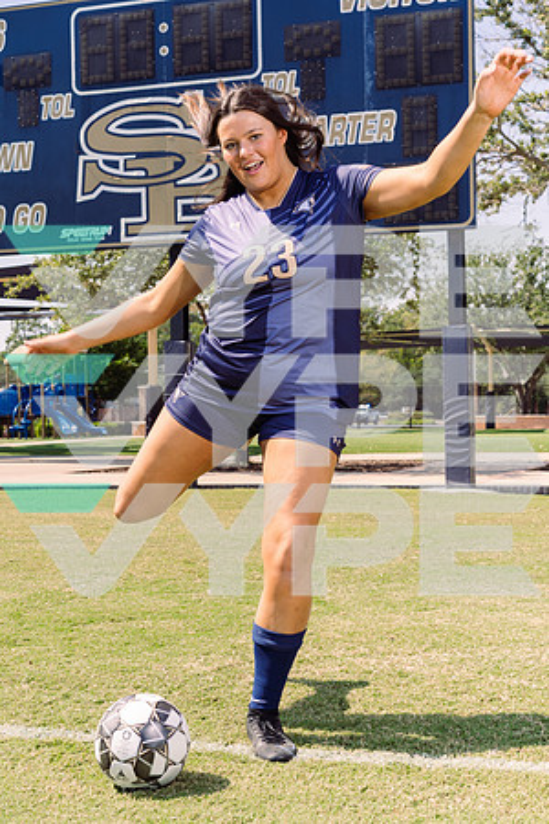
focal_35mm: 55
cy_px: 412
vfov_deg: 36.2
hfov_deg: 24.6
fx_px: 1258
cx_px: 274
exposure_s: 1/200
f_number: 8
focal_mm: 55
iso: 100
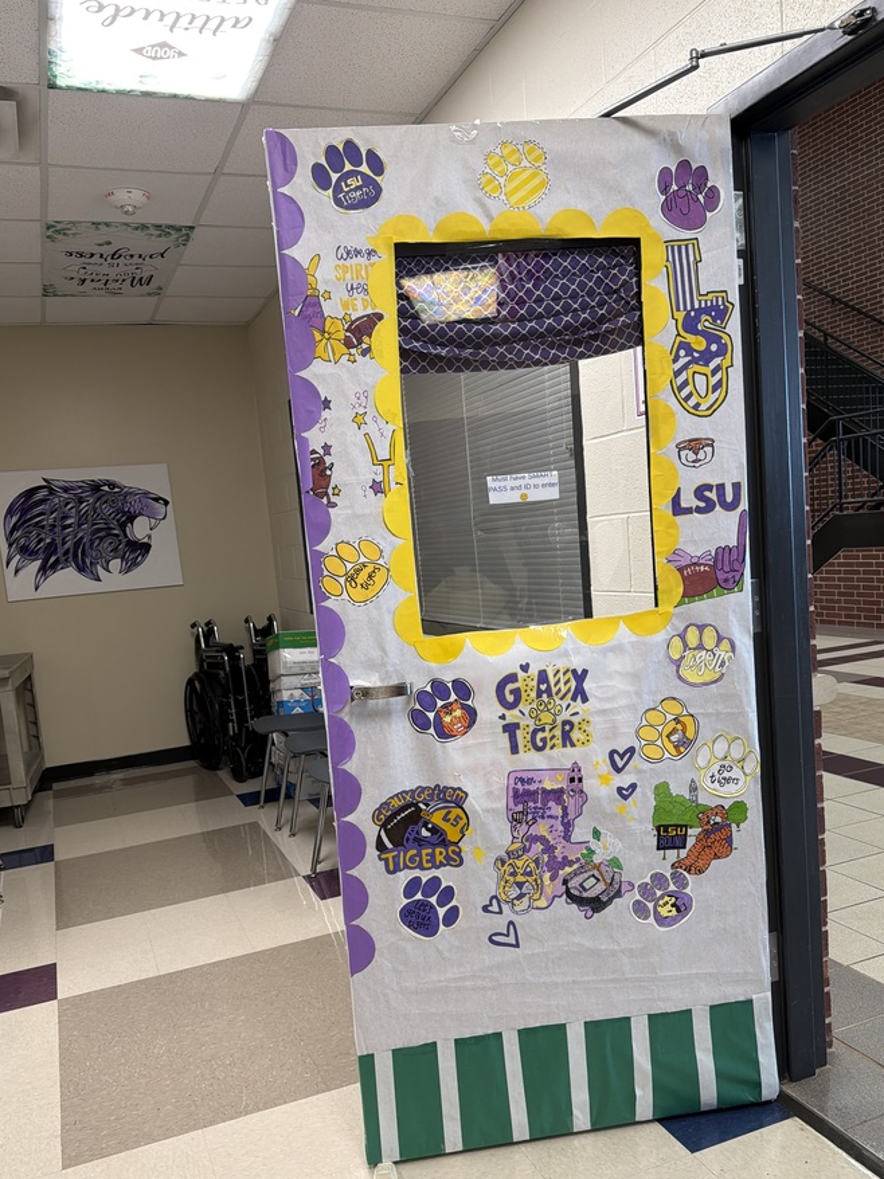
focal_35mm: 28
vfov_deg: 63.3
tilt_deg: -6.8
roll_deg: +5.4
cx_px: 433
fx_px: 954
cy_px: 651
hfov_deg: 49.7
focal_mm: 6.76
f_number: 1.78
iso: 125
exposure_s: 1/60
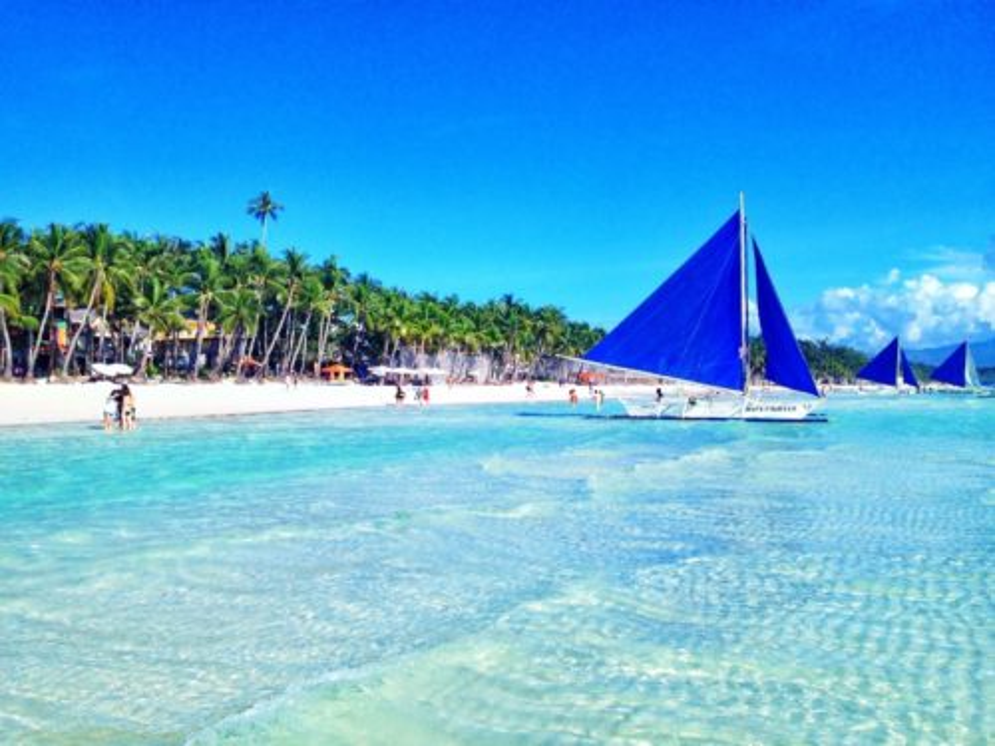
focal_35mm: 35
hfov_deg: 52.6
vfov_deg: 40.7
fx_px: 1006
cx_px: 498
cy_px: 373
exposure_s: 1/2404
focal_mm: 4.28
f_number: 2.4
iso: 50
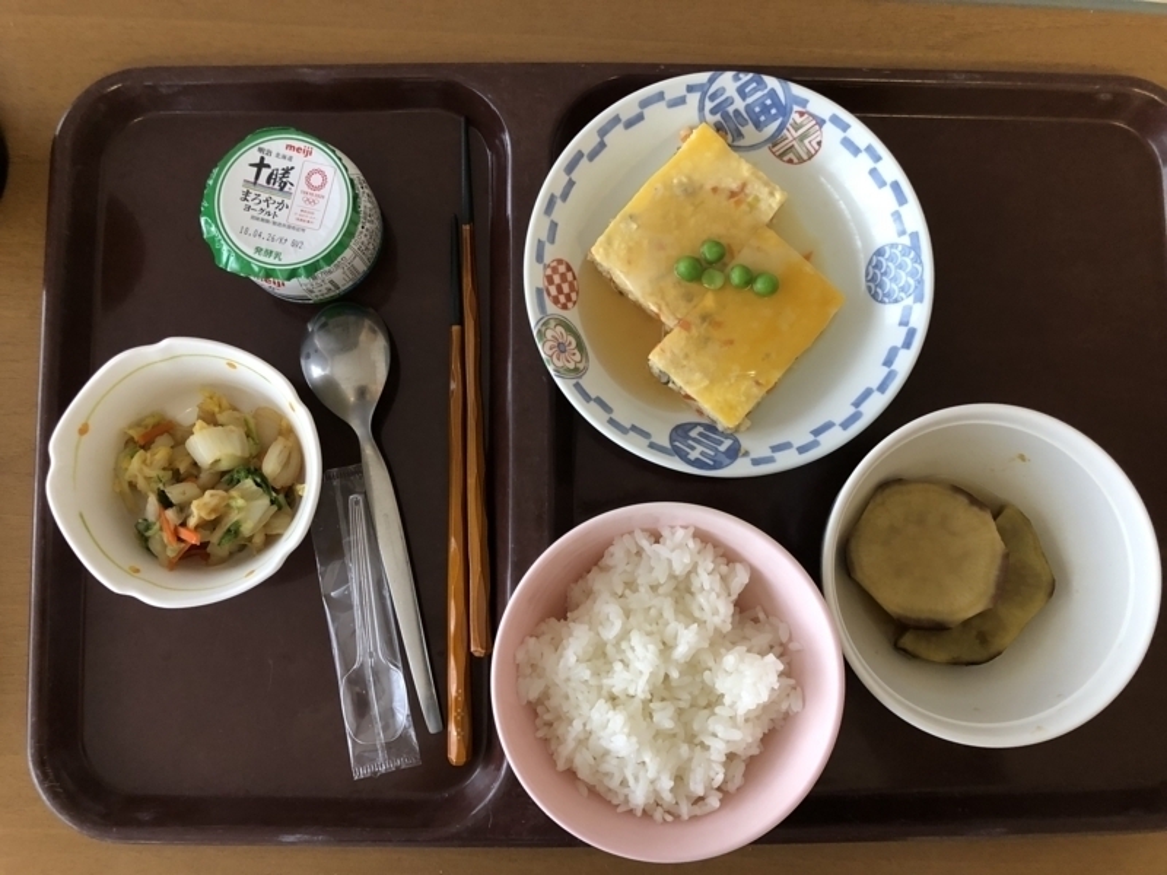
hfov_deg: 63.4
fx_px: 944
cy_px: 438
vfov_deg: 49.7
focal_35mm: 28
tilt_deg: -85.8
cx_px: 584
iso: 80
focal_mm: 3.99
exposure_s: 1/17
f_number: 1.8
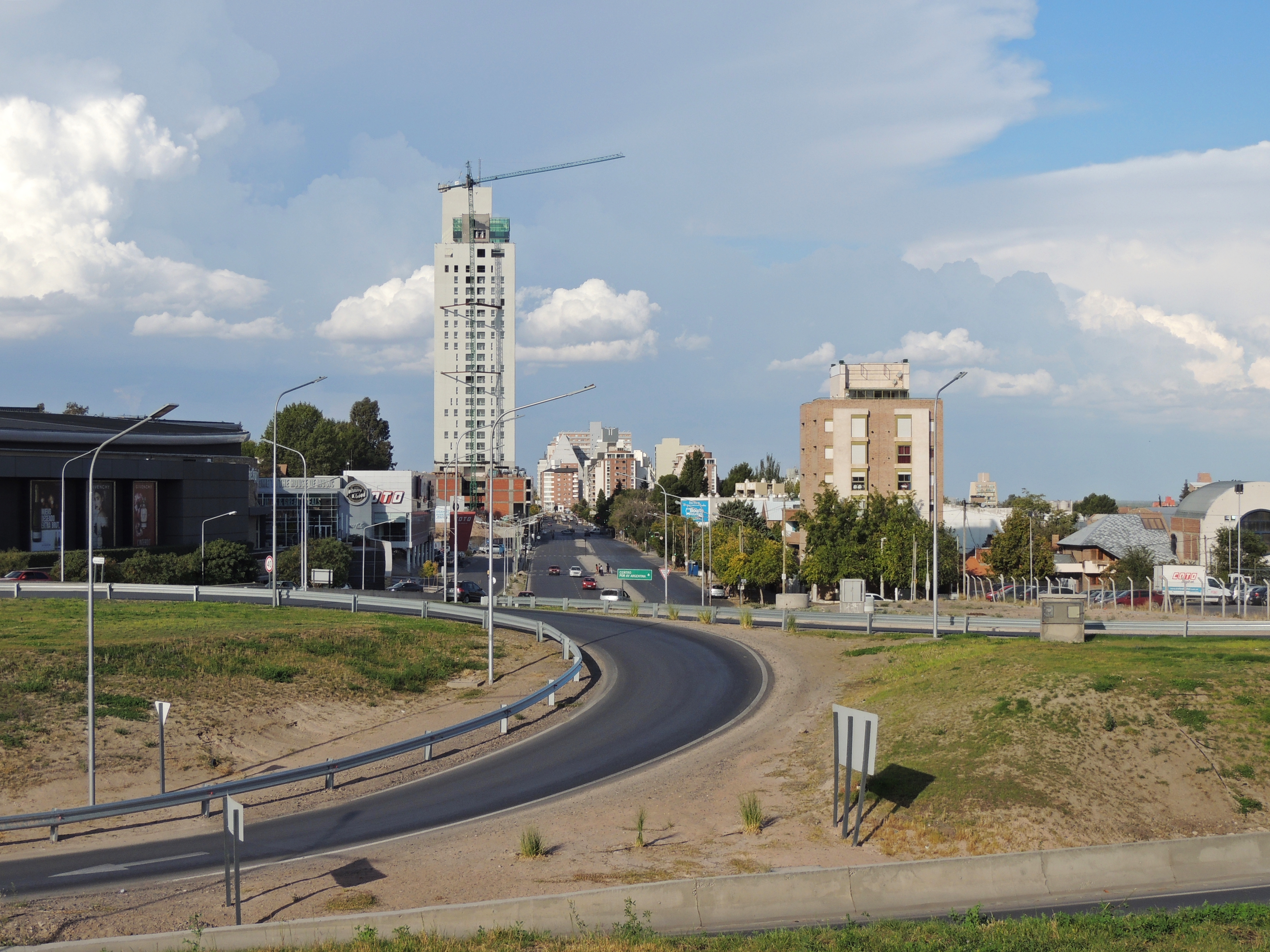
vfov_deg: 26.6
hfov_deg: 34.9
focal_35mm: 55
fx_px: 2018
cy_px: 476
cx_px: 635
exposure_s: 1/1250
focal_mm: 9.8
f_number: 3.7
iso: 100
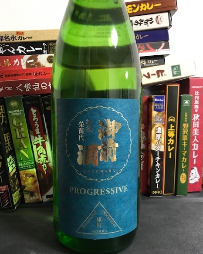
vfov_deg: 58.8
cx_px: 102
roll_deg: -0.3
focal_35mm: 30
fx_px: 225
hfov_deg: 48.5
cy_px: 134
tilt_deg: -4.2
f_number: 1.8
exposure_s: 1/15
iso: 100
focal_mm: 3.99
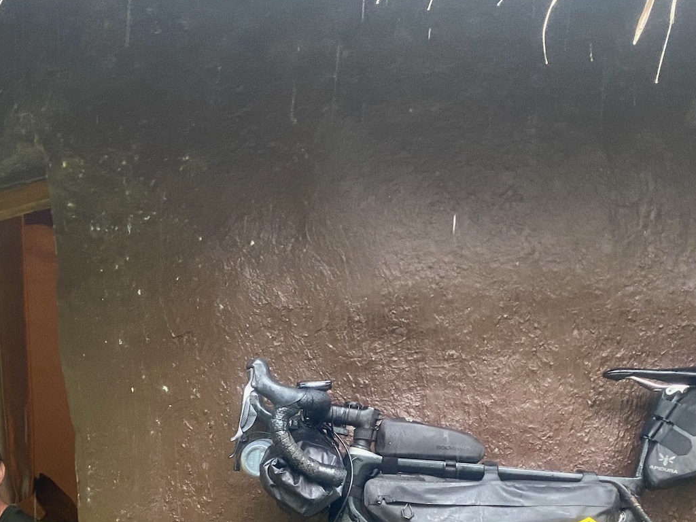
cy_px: 519
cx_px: 325
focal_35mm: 52
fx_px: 1046
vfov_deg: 26.6
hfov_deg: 36.8
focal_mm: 4.25
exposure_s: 1/60
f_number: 1.8
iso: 400
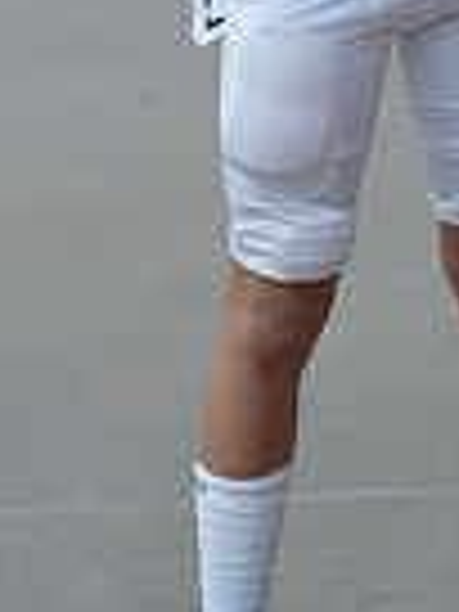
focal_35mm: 159
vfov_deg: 12.1
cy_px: -166
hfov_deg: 9.3
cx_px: 346
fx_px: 2811
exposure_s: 1/320
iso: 1250
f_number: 1.2
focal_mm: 50
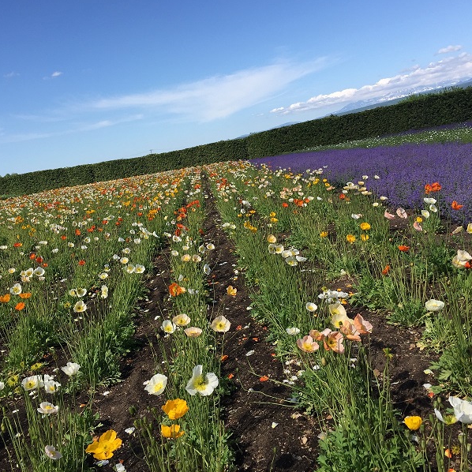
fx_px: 540
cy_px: 232
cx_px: 212
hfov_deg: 47.1
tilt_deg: -8.6
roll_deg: +11.1
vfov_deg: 47.2
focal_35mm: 35
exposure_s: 1/1582
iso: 32
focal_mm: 4.15
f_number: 2.2
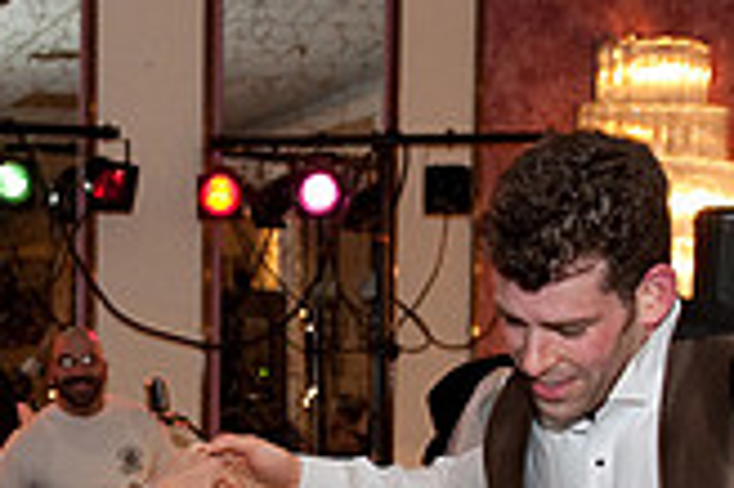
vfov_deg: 11.8
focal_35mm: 113
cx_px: 255
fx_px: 2302
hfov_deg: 18.1
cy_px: 609
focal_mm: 32
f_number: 4
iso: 1600
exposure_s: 1/60
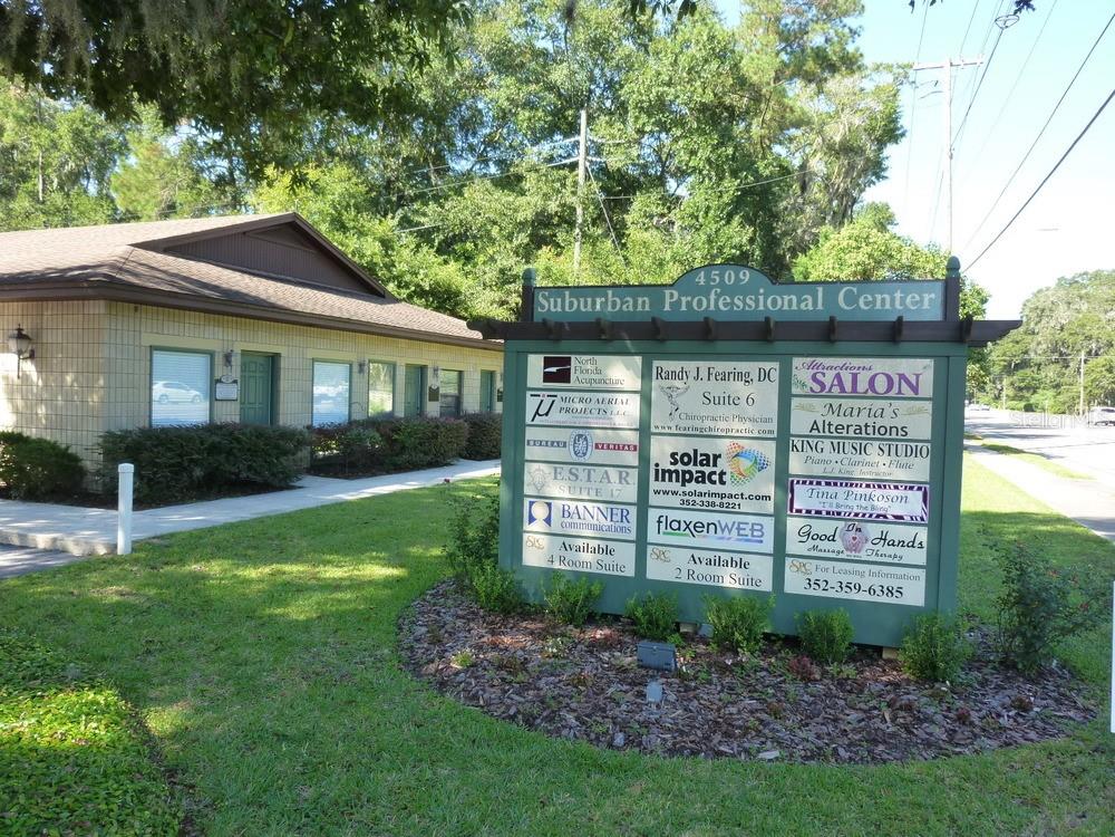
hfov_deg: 69.4
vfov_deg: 54.9
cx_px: 558
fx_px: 805
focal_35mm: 25
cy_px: 418
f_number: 3.3
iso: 125
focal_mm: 4.5
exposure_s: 1/125
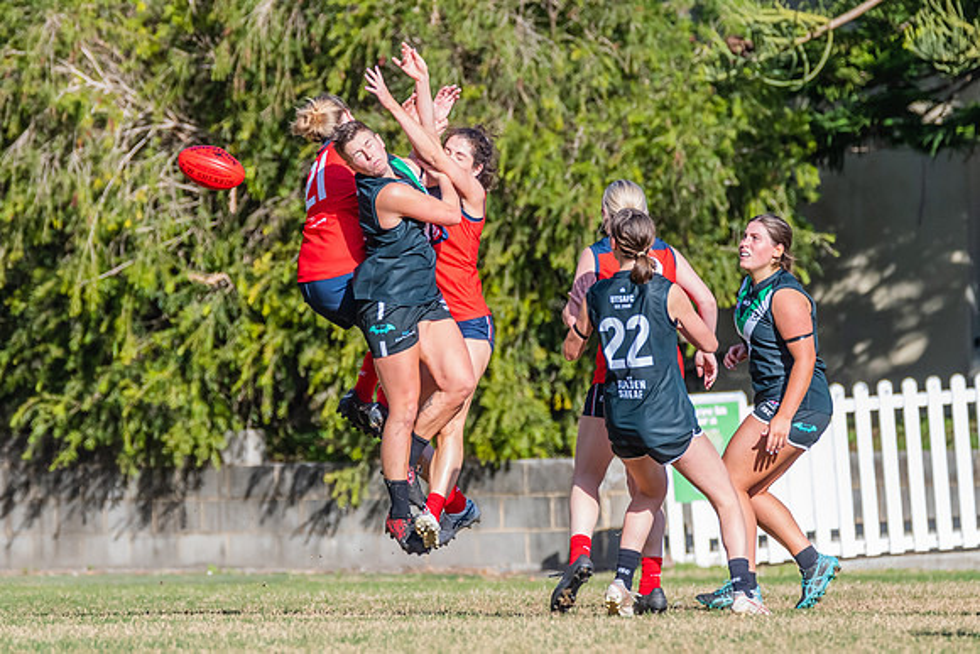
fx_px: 20588
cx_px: 447
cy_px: 239
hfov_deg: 2.7
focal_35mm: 756
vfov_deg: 1.8
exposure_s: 1/1600
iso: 800
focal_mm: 450
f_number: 8
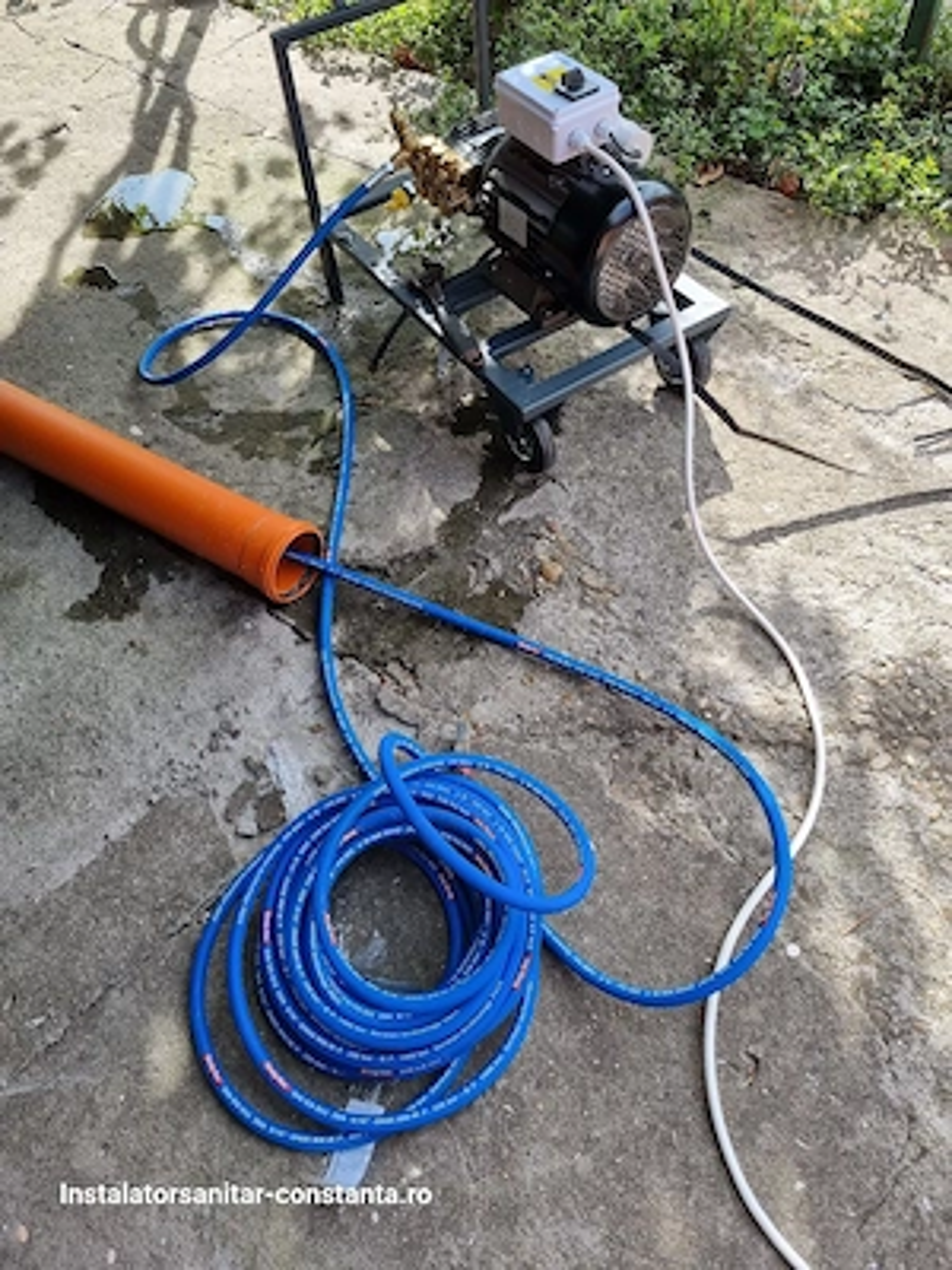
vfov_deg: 67.3
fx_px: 953
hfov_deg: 53.1
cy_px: 635
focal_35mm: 26
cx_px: 476
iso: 50
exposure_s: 1/435
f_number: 1.8
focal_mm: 5.4
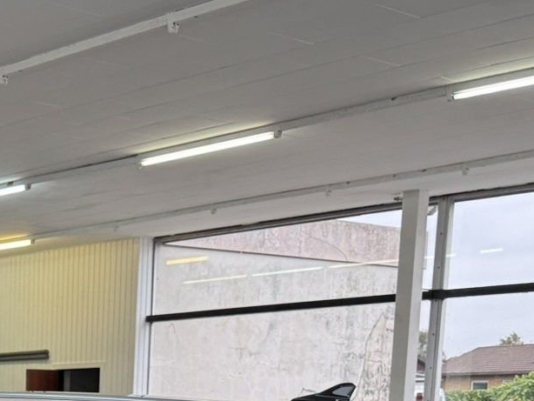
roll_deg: +0.8
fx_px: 1235
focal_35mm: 80
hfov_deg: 22.3
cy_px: 655
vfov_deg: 16.3
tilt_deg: -10.4
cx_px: -123
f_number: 1.78
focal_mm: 6.76
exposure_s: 1/100
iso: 125
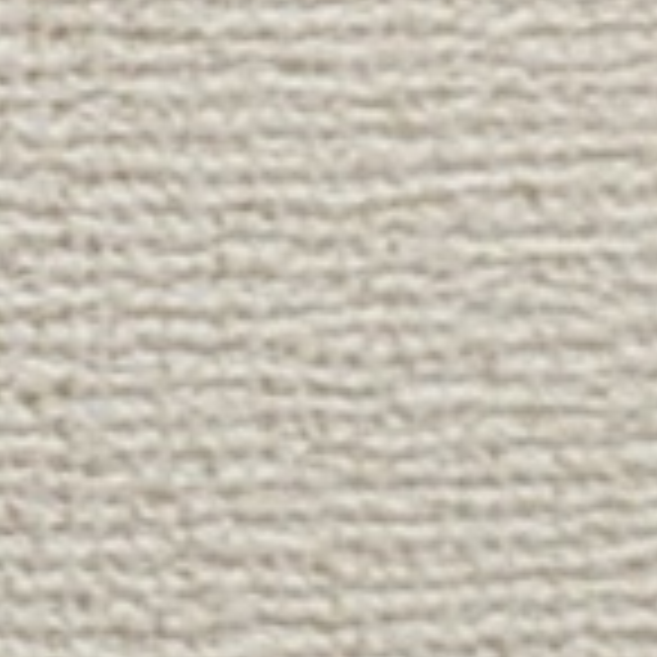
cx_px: -1449
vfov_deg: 5.9
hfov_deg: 5.5
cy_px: 387
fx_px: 6356
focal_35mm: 296
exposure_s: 1/60
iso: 369
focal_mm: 5.43
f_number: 1.89
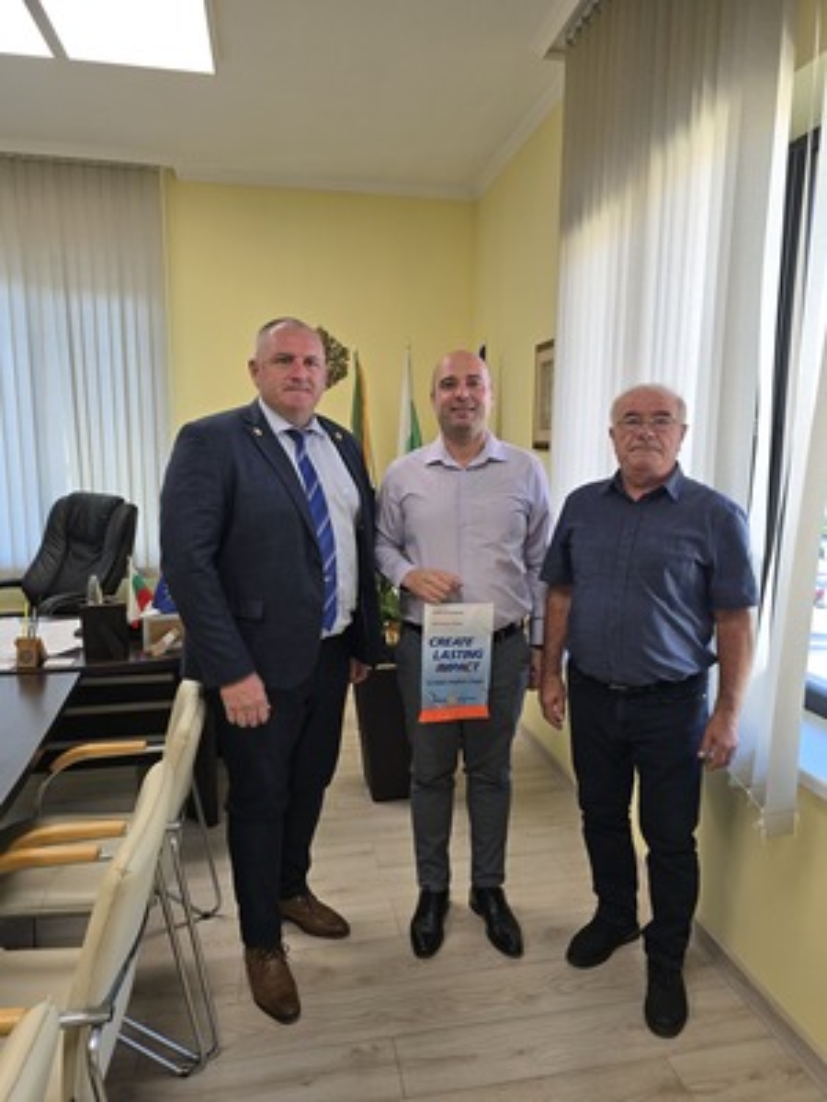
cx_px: 414
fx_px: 733
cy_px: 551
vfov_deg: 73.9
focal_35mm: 23
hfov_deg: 58.9
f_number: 1.7
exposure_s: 1/100
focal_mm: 6.3
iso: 50
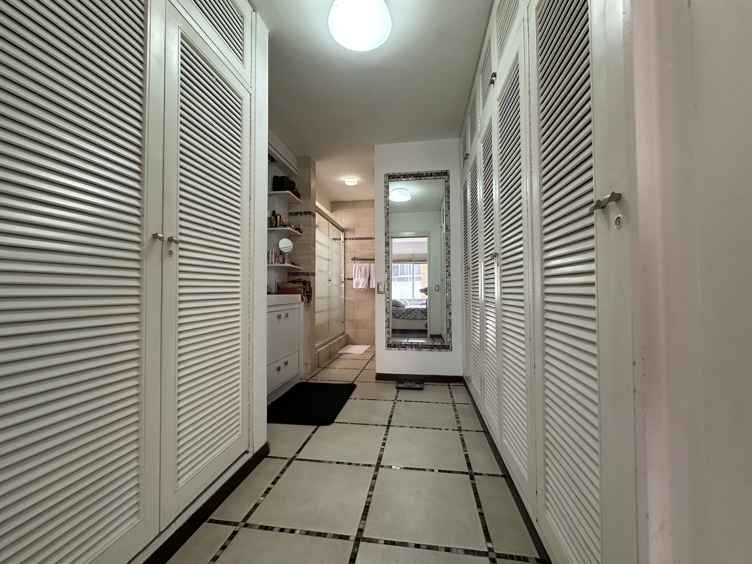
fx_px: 304
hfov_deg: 102.1
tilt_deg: +1.7
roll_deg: +0.1
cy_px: 282
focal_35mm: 14
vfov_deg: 85.7
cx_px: 376
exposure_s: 1/120
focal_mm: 2.22
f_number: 2.2
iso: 250
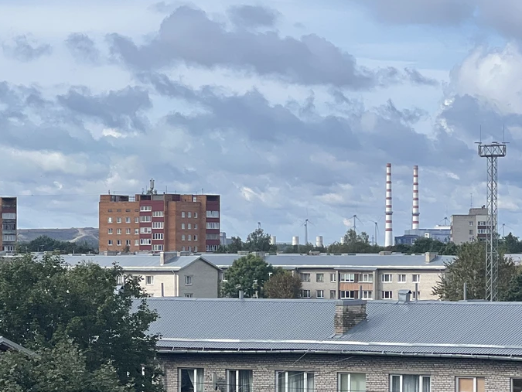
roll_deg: -0.1
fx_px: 2580
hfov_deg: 11.5
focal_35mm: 171
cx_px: 188
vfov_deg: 8.7
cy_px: 248
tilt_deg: +0.8
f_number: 2.8
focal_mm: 9
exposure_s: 1/708
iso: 32
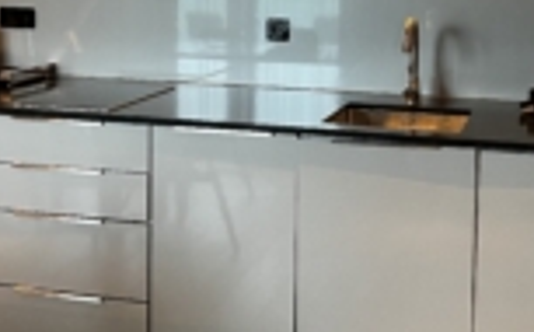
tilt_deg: -6.1
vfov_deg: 19.6
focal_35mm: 65
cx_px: 286
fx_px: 944
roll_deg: -0.3
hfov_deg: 31.6
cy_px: 49
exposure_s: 1/50
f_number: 1.6
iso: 250
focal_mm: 5.1
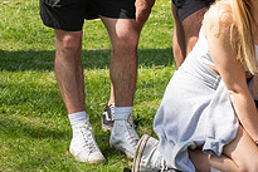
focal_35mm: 221
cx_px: 263
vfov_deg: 6.2
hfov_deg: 9.2
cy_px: -62
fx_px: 1585
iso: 500
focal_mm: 78
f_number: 8
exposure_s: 1/400
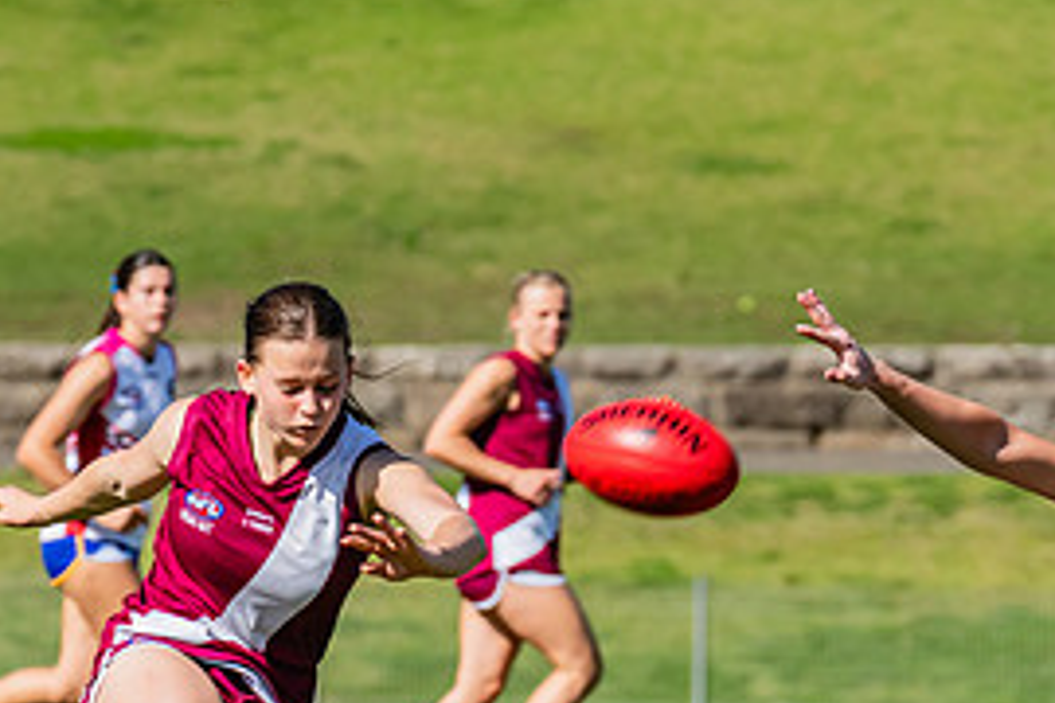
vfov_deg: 1.7
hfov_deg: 2.6
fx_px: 23618
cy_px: 754
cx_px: 477
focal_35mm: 806
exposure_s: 1/1250
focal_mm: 330
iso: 800
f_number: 10
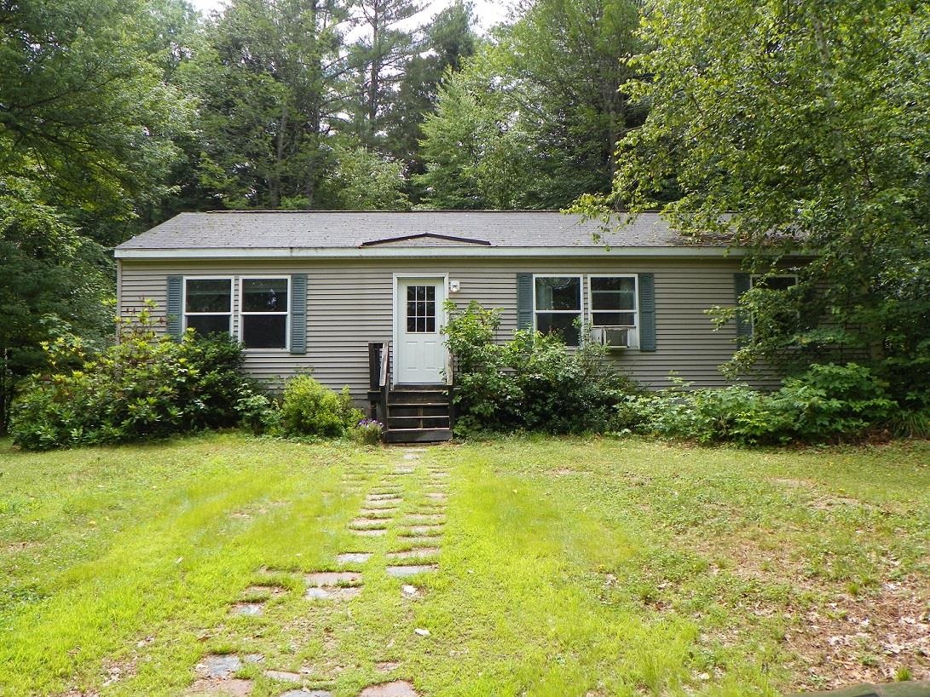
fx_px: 860
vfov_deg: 44.2
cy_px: 348
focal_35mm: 32
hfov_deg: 56.8
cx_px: 465
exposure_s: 1/400
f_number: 2.8
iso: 64
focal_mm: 5.7
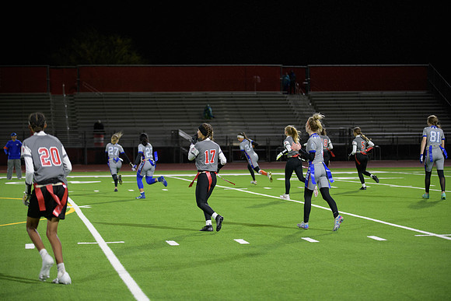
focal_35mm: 98
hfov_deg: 20.8
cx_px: 226
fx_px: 1228
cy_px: 150
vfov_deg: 14.0
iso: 1100
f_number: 2.8
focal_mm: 98
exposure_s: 1/200
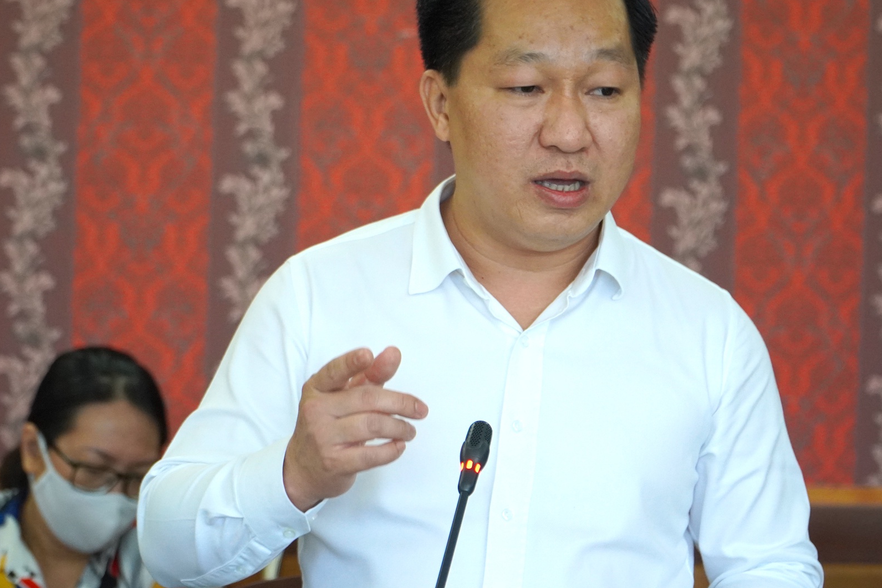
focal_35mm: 138
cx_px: 436
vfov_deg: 10.0
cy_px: 249
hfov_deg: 14.9
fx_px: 3372
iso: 1600
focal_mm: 73
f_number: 4
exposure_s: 1/160
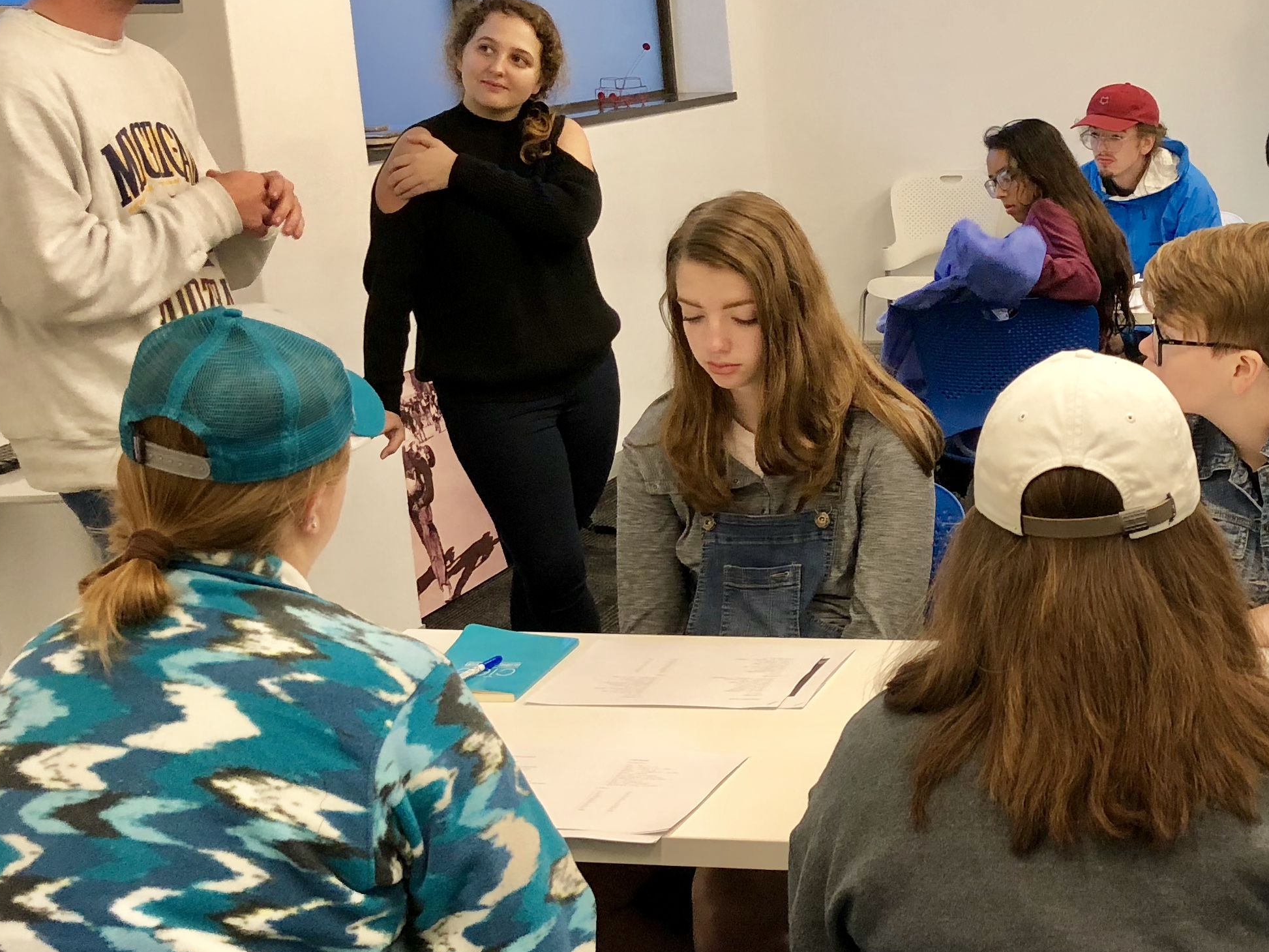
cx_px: 1034
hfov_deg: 32.2
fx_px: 2127
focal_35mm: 58
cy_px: 491
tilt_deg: -13.5
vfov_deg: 25.2
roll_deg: +2.6
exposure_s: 1/20
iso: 40
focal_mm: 4
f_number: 1.8
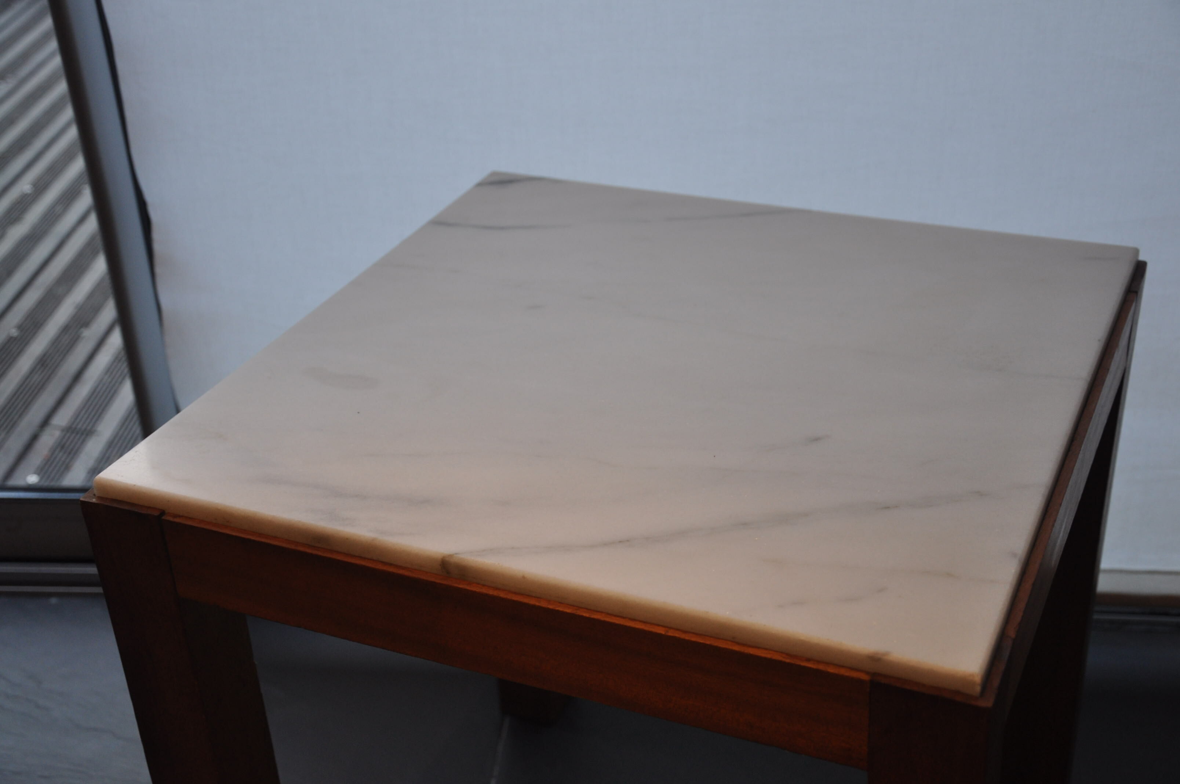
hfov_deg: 38.9
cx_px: 590
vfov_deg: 26.4
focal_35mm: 51
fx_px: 1670
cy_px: 392
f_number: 4.2
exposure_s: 1/60
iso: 500
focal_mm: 34
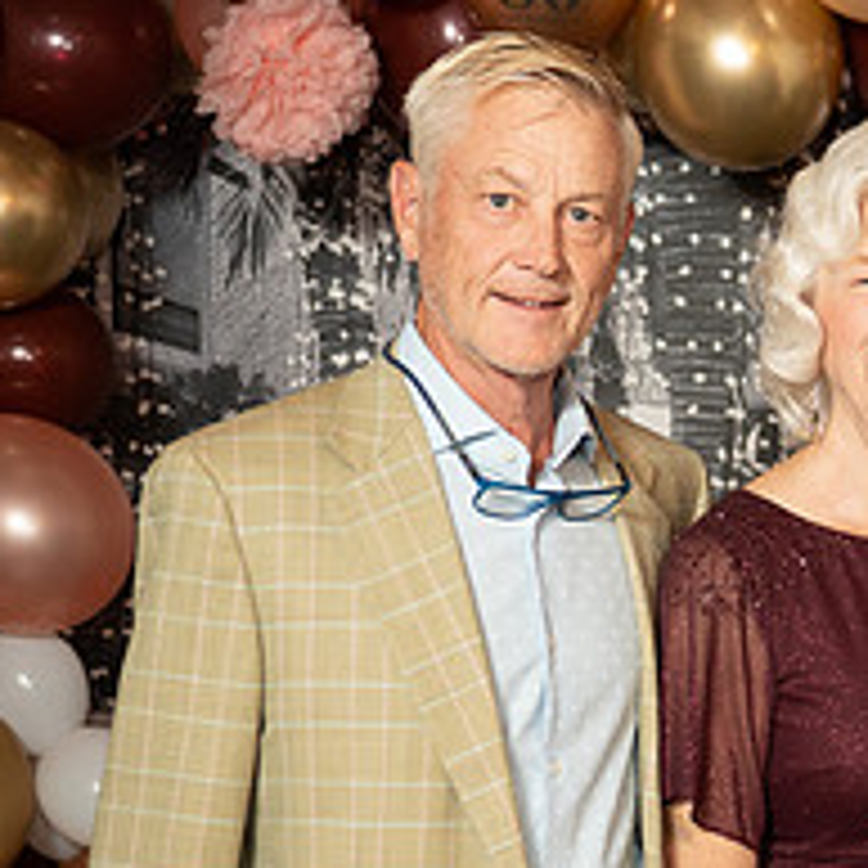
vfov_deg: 17.2
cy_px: 749
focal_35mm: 100
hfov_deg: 16.7
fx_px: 2837
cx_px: 1003
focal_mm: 39.2
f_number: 2.8
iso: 1000
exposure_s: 1/160
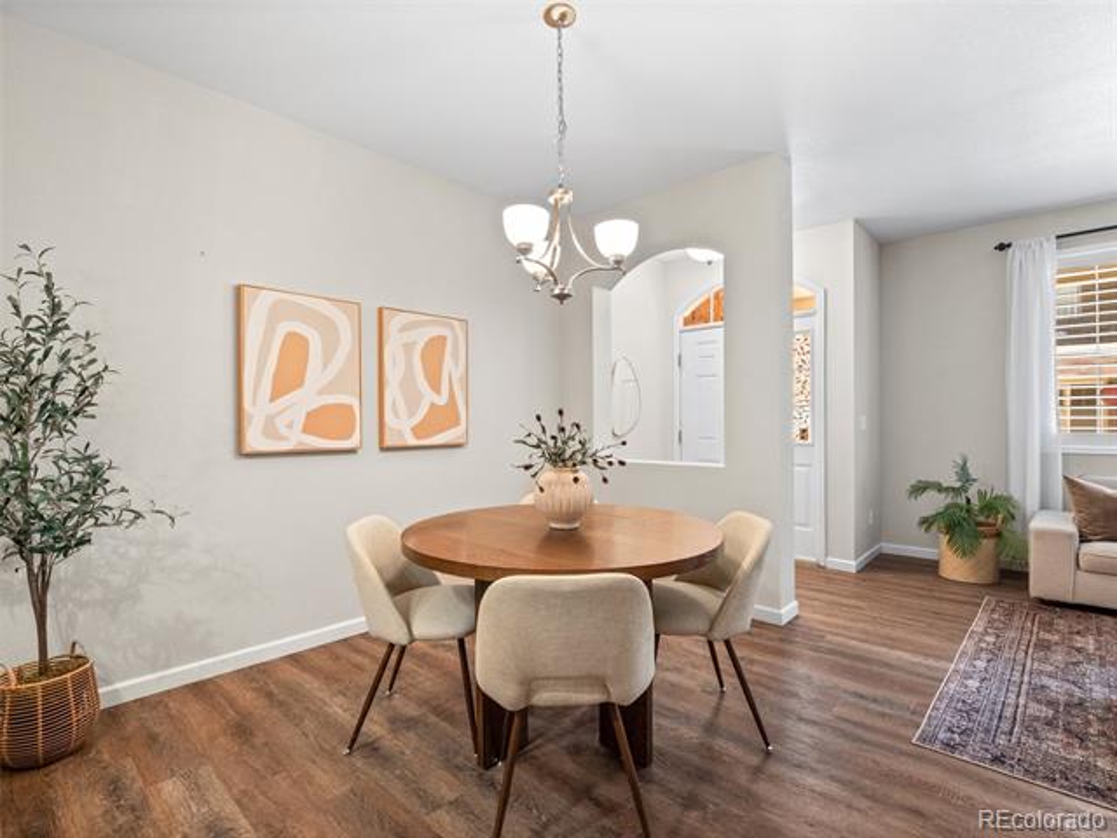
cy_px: 419
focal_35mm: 16
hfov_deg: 94.5
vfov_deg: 78.1
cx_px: 558
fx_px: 516
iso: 640
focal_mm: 8
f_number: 7.1
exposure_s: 1/5
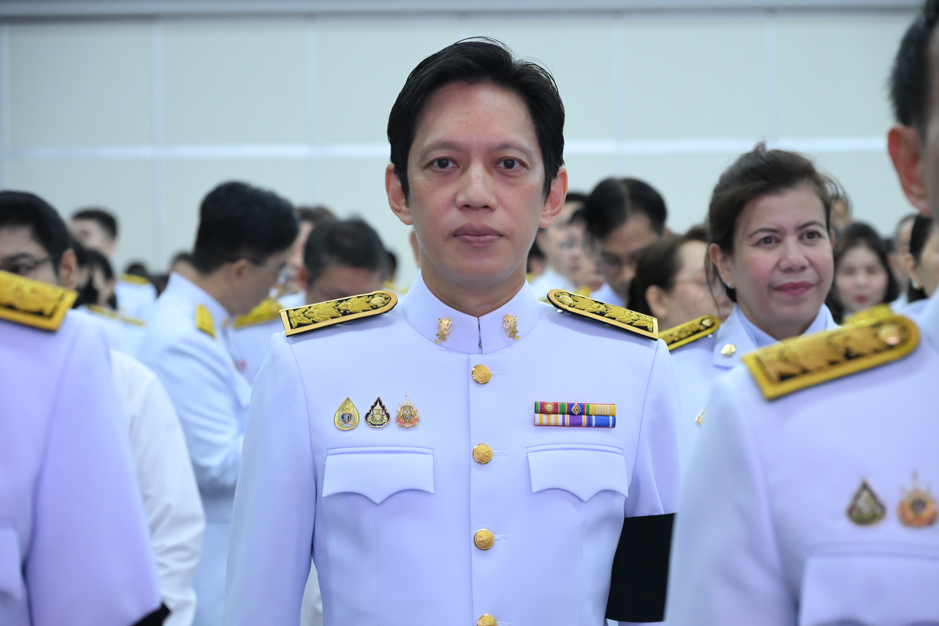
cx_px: 470
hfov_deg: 22.9
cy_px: 313
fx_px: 2321
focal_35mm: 89
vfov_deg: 15.4
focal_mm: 89
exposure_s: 1/500
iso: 6400
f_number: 5.6
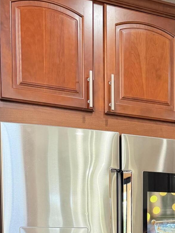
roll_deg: -0.4
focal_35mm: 62
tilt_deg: -6.0
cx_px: 162
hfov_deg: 23.0
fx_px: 418
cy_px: 267
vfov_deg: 27.9
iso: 640
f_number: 1.78
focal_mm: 6.76
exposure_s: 1/60
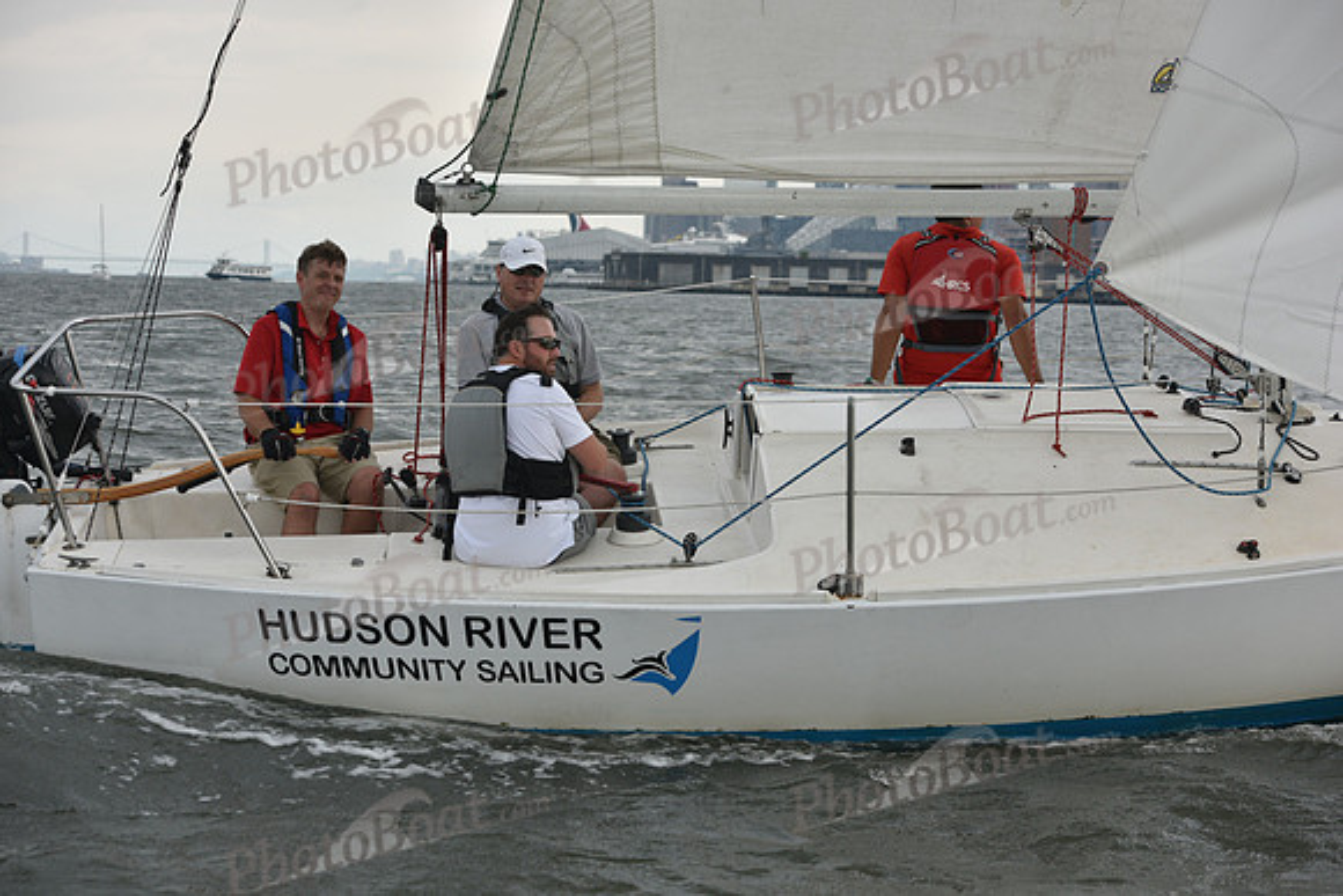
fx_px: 2612
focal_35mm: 70
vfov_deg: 19.5
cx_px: 672
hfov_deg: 28.8
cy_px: 448
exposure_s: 1/1250
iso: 320
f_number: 5.6
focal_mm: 70
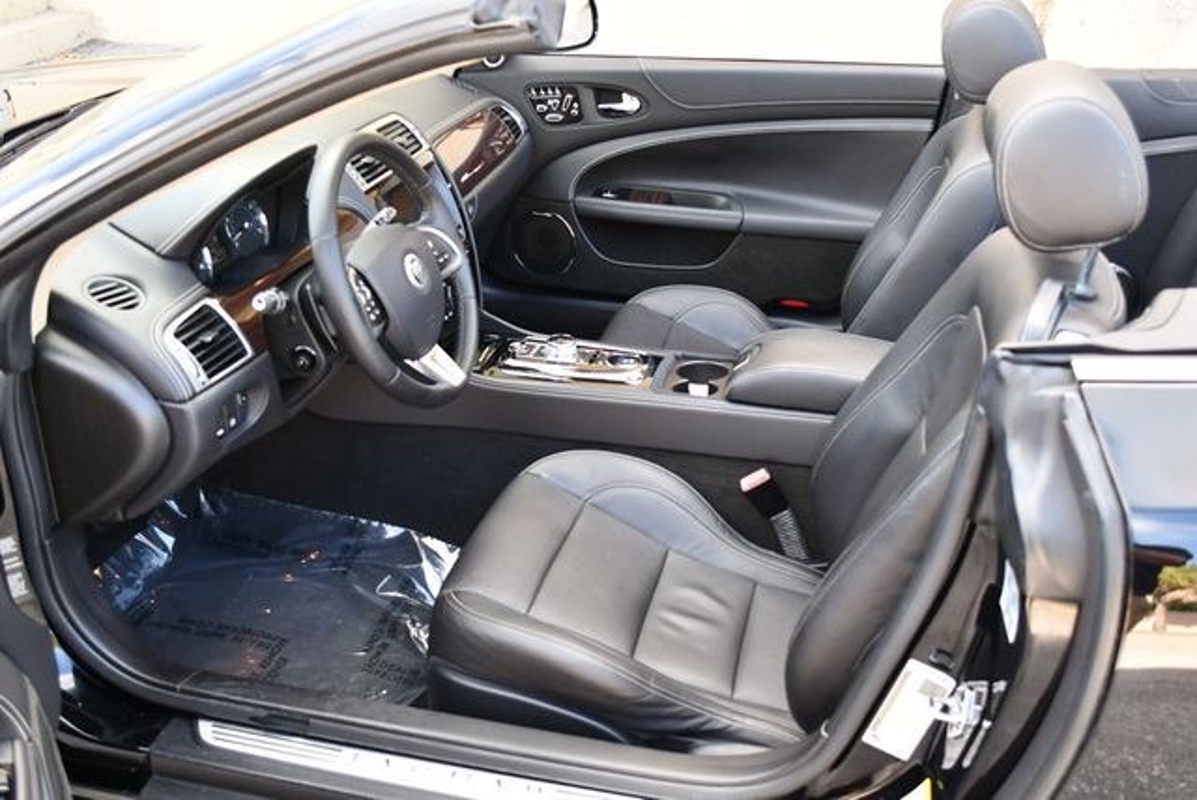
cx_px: 598
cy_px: 400
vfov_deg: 36.9
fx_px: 1198
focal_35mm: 36
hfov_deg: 53.1
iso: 640
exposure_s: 1/250
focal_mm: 18
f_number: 3.5
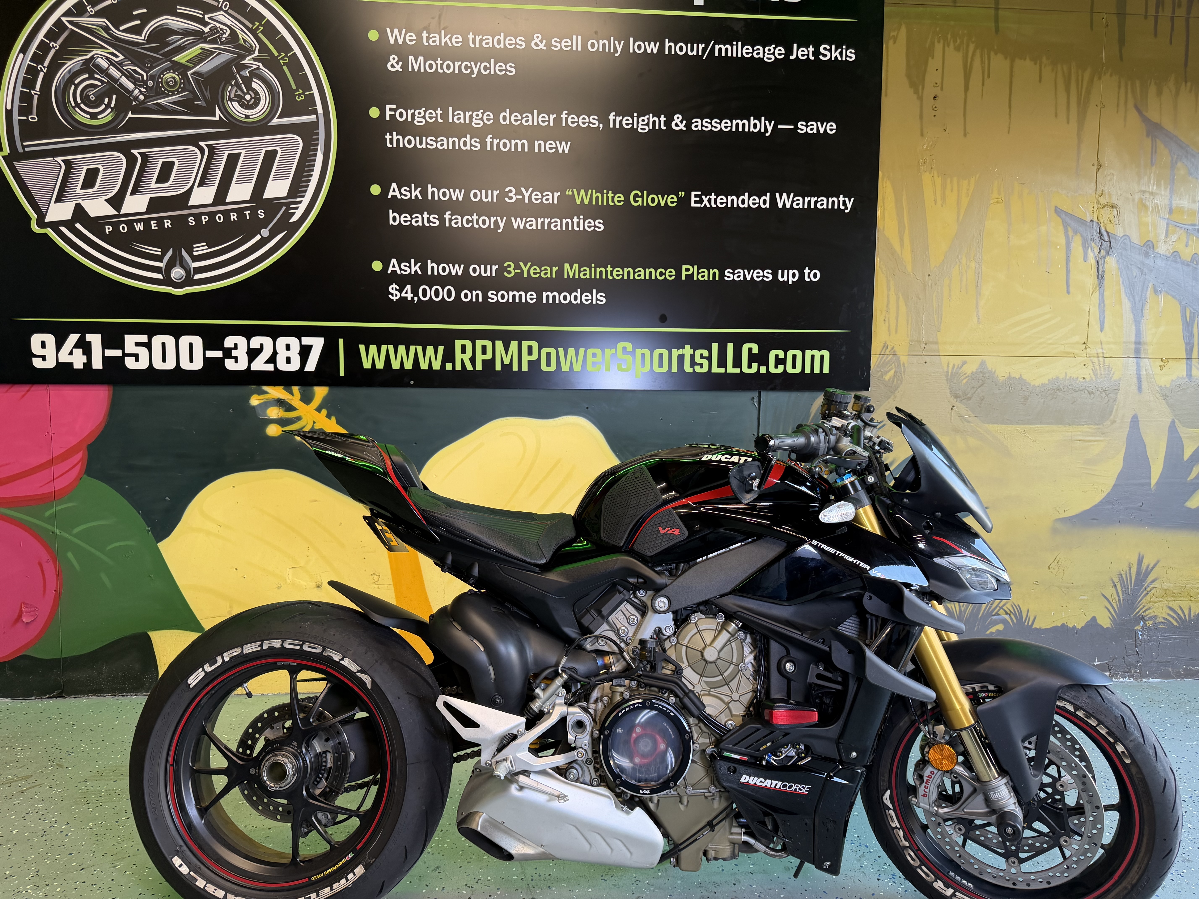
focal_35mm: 24
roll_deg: -0.1
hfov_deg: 71.6
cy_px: 450
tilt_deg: -4.9
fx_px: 831
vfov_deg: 56.8
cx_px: 600
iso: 160
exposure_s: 1/60
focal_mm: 6.76
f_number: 1.78
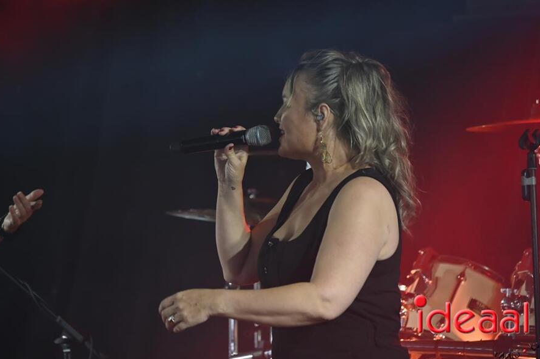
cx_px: 257
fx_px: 4870
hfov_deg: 6.3
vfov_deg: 4.2
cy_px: 162
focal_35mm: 325
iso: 1600
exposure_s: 1/125
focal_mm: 290
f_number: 5.3
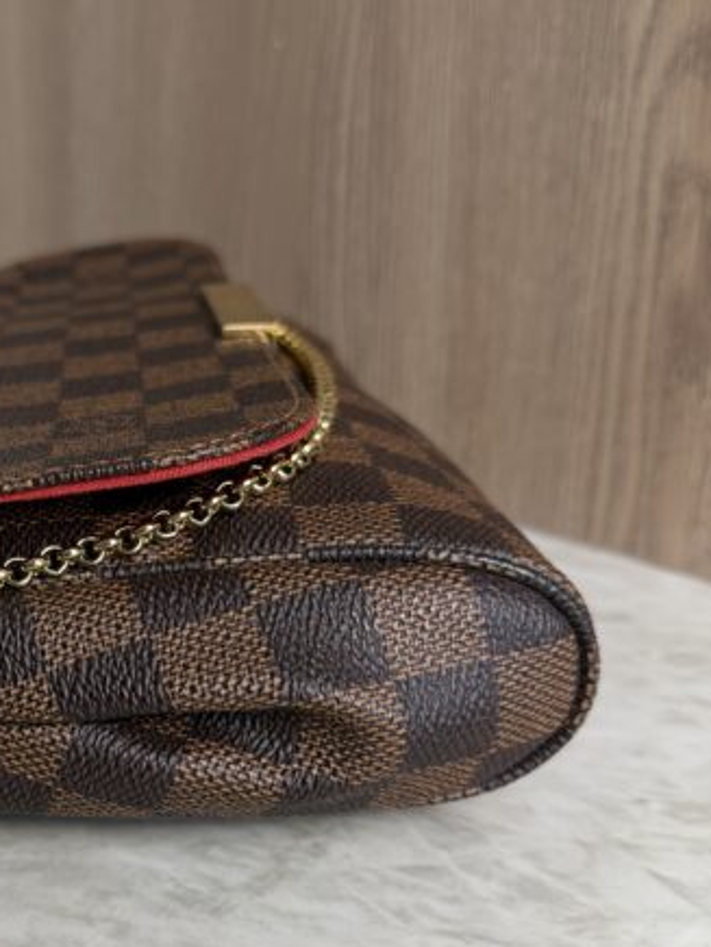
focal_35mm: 44
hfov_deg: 31.4
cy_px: 591
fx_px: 1205
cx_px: 74
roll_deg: +0.1
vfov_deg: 42.6
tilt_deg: -19.1
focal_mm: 6.76
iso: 125
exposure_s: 1/120
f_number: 1.78
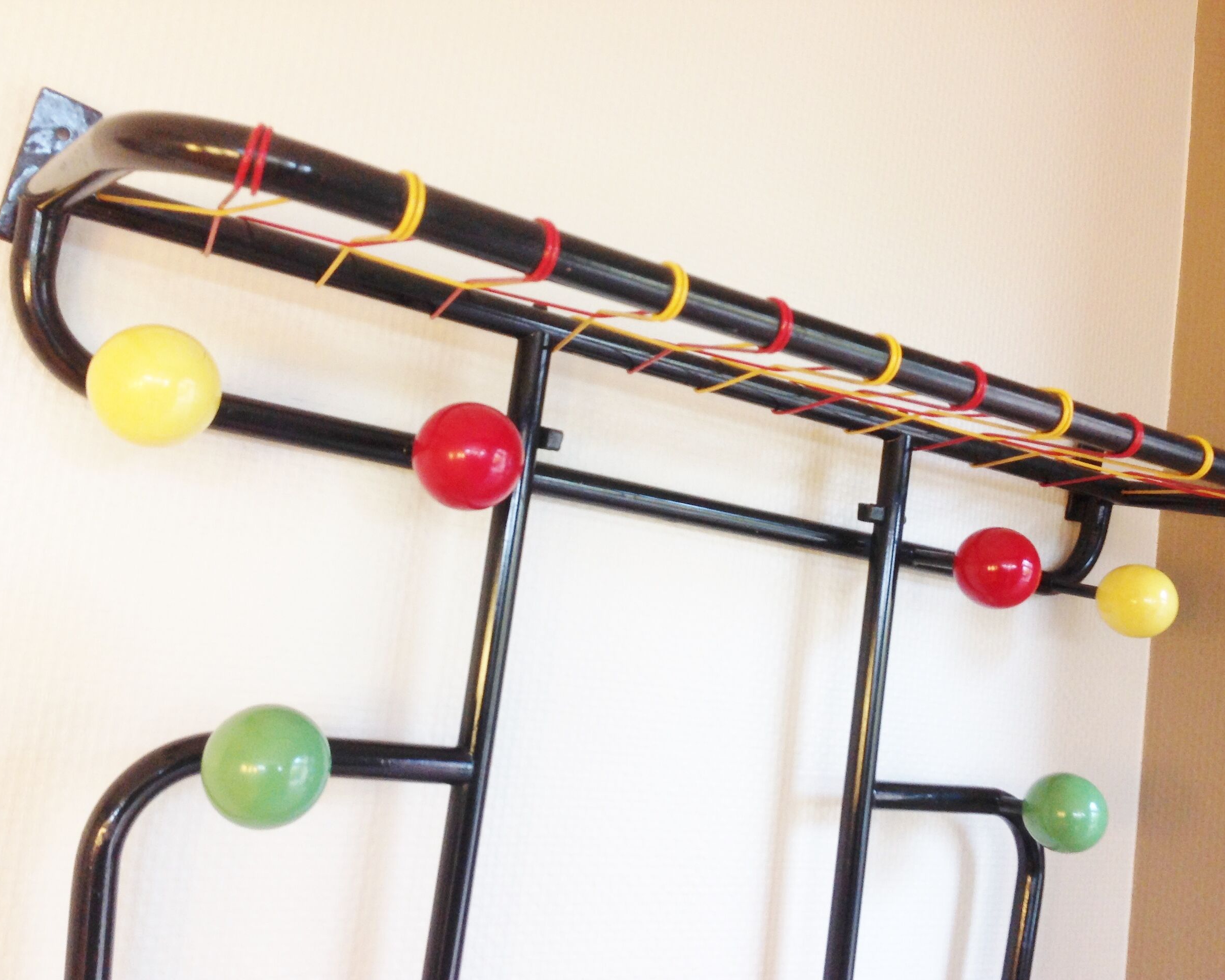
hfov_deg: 49.1
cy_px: 496
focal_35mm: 37
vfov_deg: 40.1
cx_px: 618
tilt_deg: +6.9
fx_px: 1341
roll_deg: -7.9
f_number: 2.4
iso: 80
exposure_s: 1/15
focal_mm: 4.28
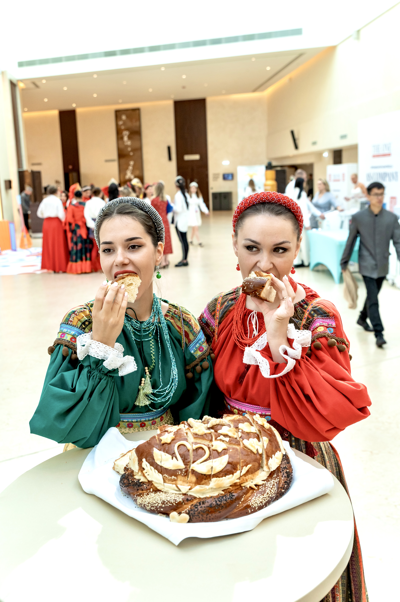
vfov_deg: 50.7
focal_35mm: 38
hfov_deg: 35.0
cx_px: 200
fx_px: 634
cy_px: 301
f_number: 4.5
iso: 800
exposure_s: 1/200
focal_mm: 38
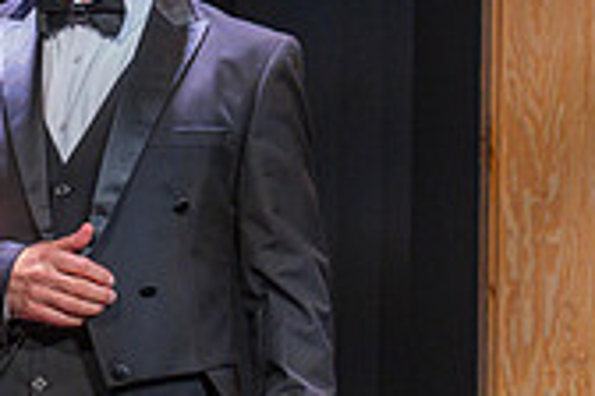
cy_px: 301
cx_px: -99
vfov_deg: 4.5
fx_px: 5057
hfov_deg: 6.7
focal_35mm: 306
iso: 2000
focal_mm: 70
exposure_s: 1/180
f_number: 2.8
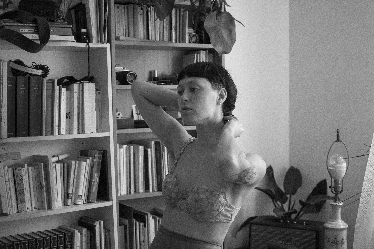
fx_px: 545
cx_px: 187
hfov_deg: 37.9
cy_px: 124
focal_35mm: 52
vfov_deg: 25.8
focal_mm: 35
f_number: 1.8
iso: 3200
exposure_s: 1/500
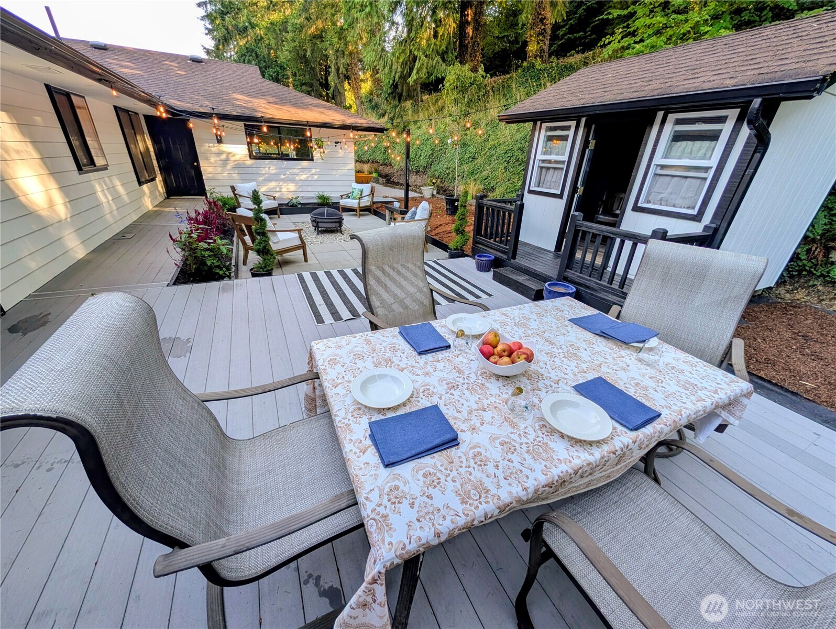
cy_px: 314
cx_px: 418
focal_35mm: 12
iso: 38
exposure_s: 1/229
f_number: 1.7
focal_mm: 2.02
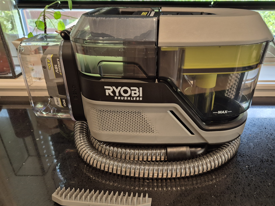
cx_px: 153
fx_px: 222
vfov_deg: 49.7
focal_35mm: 28
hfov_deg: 63.3
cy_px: 112
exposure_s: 1/100
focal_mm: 5.4
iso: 400
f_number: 1.8
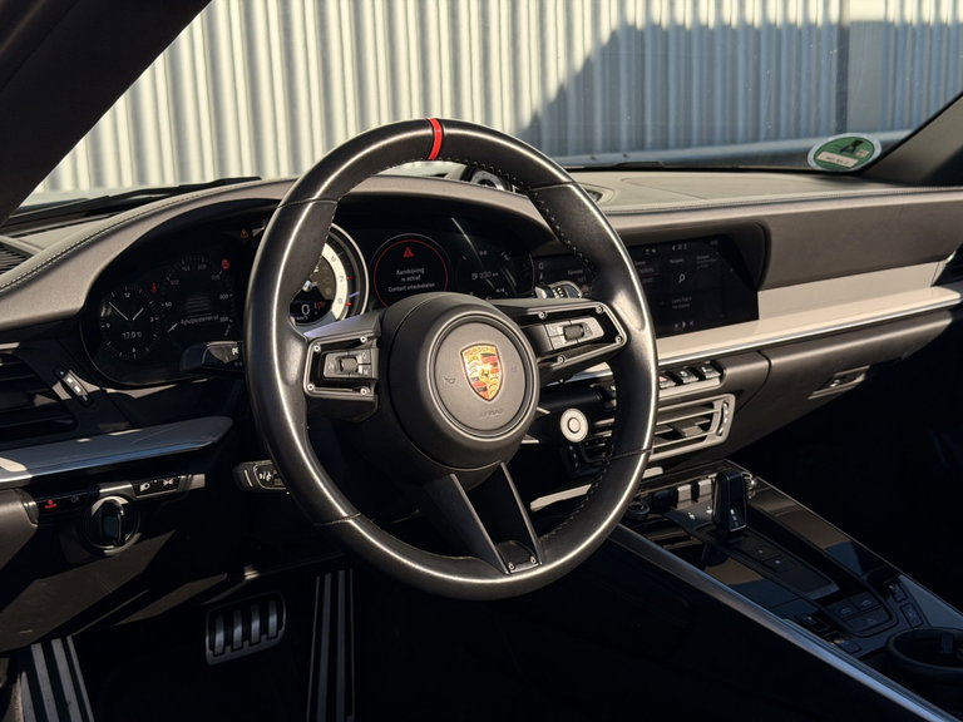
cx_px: 482
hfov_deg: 39.7
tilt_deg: -11.1
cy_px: 361
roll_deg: +2.8
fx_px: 1335
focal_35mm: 48
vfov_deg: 30.3
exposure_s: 1/4329
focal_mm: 6.76
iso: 80
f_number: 1.78
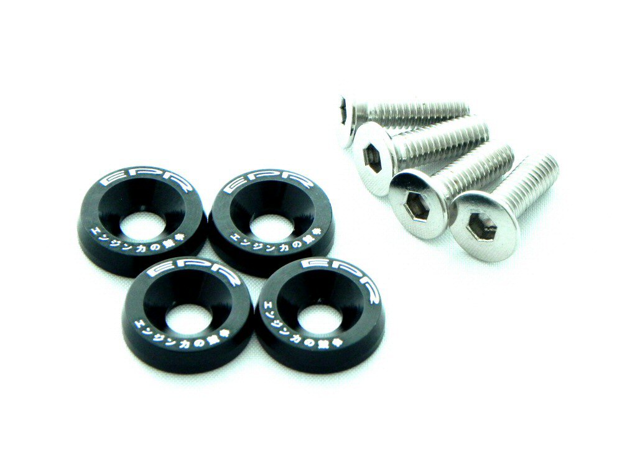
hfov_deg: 12.2
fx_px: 2911
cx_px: 311
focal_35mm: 162
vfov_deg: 9.2
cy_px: 233
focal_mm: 28.8
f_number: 4.5
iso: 400
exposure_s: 1/28
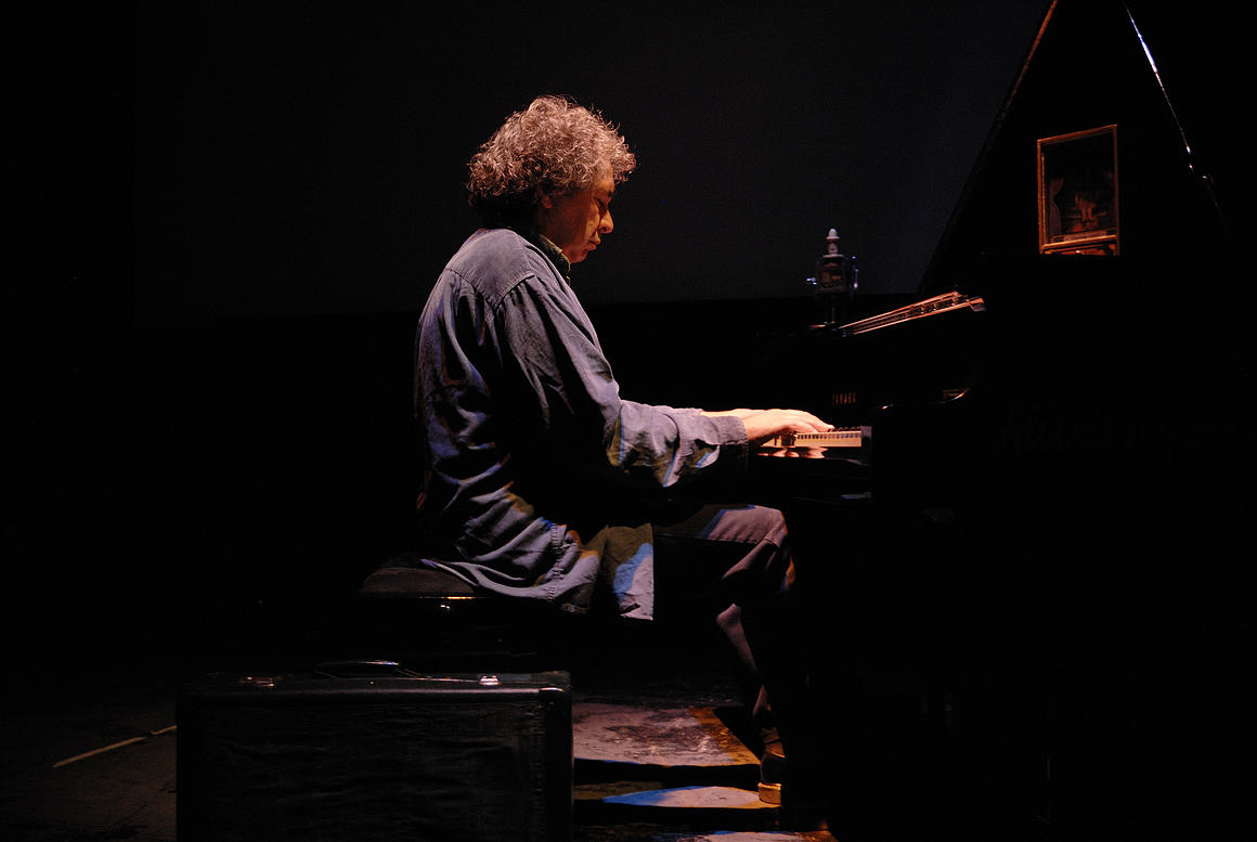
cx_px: 628
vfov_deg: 37.0
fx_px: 1259
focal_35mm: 36
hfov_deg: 53.1
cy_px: 421
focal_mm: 24
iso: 400
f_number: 2.8
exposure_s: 1/10
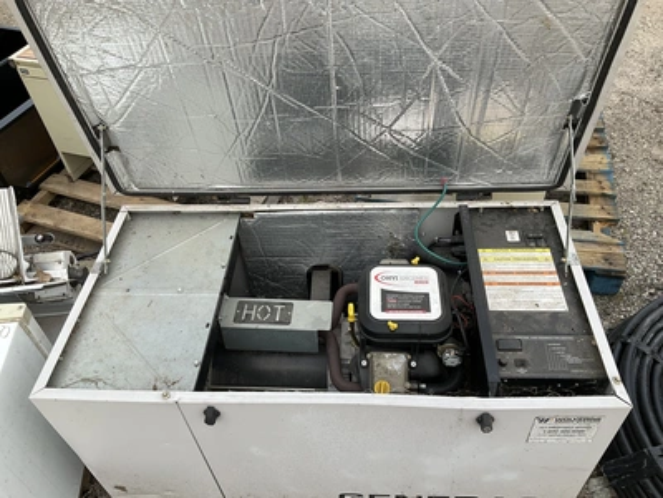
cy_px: 249
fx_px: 555
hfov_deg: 61.7
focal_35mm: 29
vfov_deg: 48.2
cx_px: 332
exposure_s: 1/122
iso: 25
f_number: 1.8
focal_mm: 3
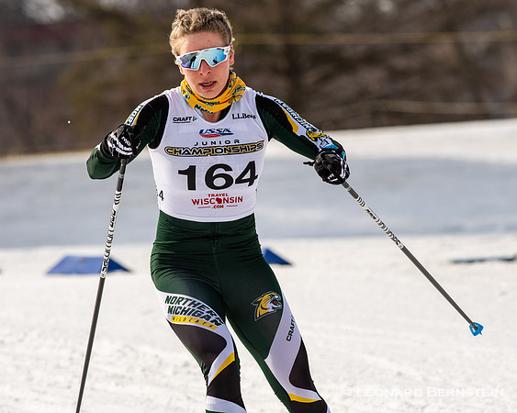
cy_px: 206
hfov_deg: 3.8
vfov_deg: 3.1
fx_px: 7752
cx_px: 252
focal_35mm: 507
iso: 400
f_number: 7.1
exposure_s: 1/2000
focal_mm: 300
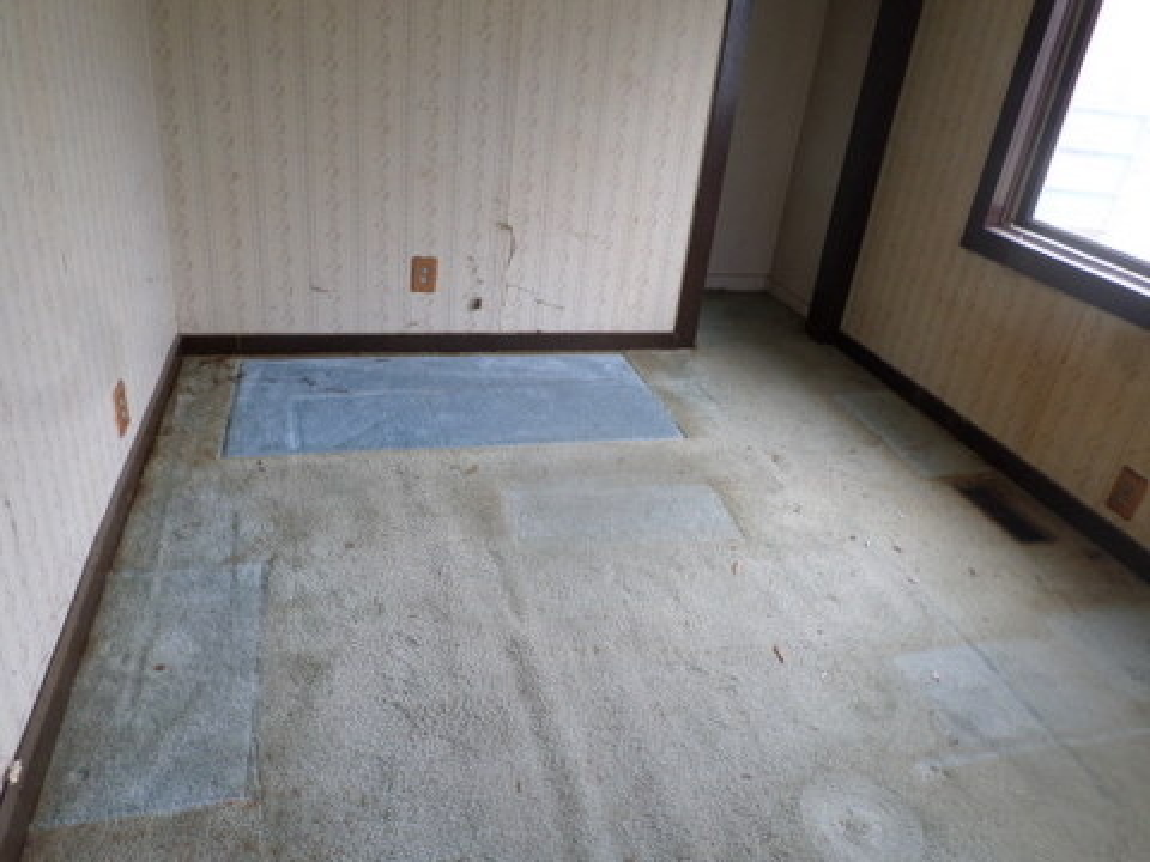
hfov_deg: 69.4
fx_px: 831
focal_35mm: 25
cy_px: 431
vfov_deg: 54.9
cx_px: 575
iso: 80
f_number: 2.5
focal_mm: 4.5
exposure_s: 1/45
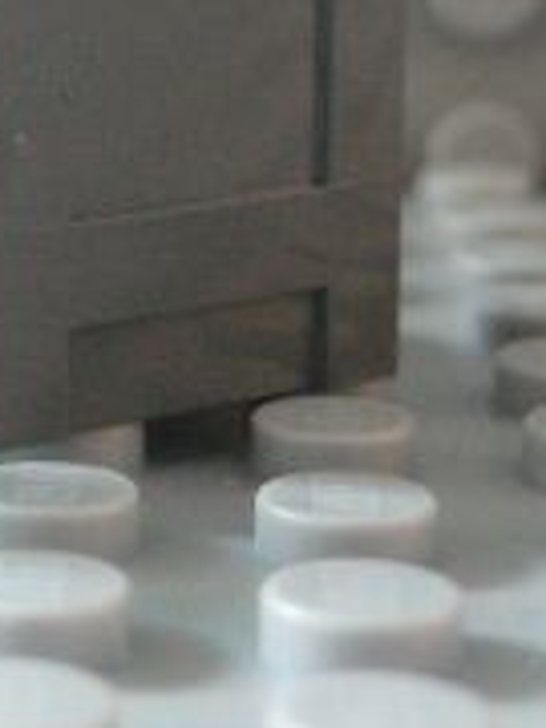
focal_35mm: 121
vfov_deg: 16.2
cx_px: -352
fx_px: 2545
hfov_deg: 11.6
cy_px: 162
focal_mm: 6.3
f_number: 2.8
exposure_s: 1/10
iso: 200
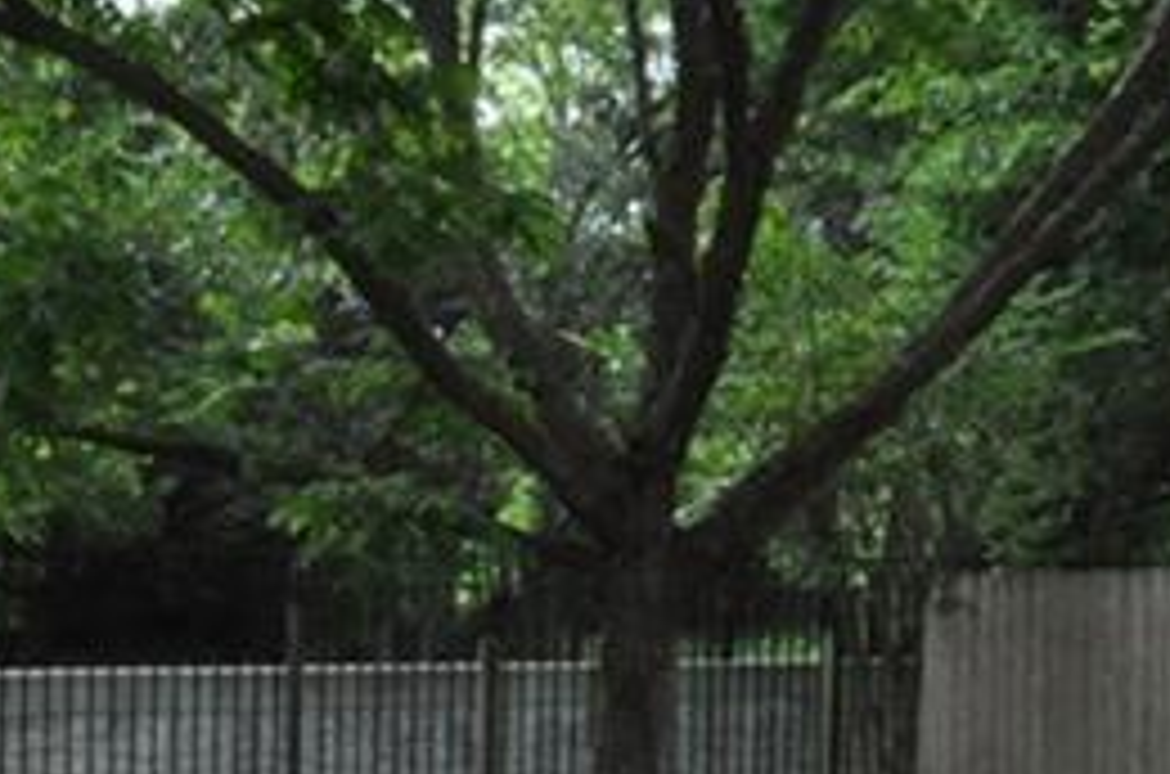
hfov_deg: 28.4
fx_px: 2302
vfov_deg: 18.7
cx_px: 441
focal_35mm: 71
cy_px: 727
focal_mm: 12
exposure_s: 1/200
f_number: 22
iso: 2000
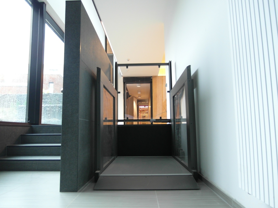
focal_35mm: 24
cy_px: 104
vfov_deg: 56.8
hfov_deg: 71.6
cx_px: 139
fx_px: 193
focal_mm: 5.2
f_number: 1.8
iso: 200
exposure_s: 1/45
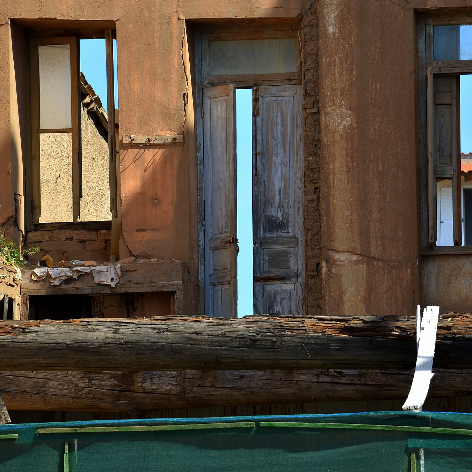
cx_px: 287
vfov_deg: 6.5
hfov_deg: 6.5
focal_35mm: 270
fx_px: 4165
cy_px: 236
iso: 100
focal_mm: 140
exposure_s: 1/160
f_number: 10
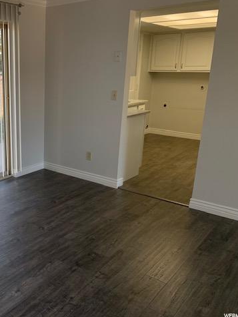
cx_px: 32
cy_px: 158
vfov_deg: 52.6
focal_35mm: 35
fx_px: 320
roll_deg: +0.5
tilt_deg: -13.2
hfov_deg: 38.4
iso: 100
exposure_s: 1/120
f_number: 1.8
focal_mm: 4.25
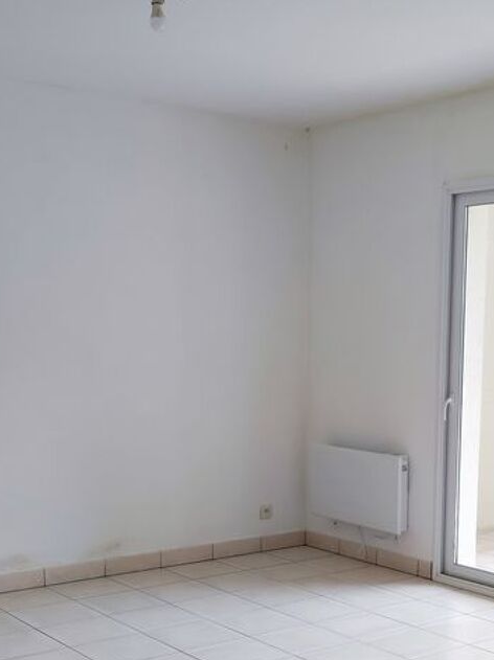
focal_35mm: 53
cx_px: 346
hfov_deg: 27.2
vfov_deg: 35.2
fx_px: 1010
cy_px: 515
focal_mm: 4.7
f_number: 1.79
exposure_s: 1/100
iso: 359
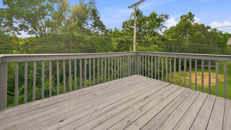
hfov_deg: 106.8
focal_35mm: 14
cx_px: 120
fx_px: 86
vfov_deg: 73.7
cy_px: 54
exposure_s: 1/3663
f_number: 1.7
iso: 37
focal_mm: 2
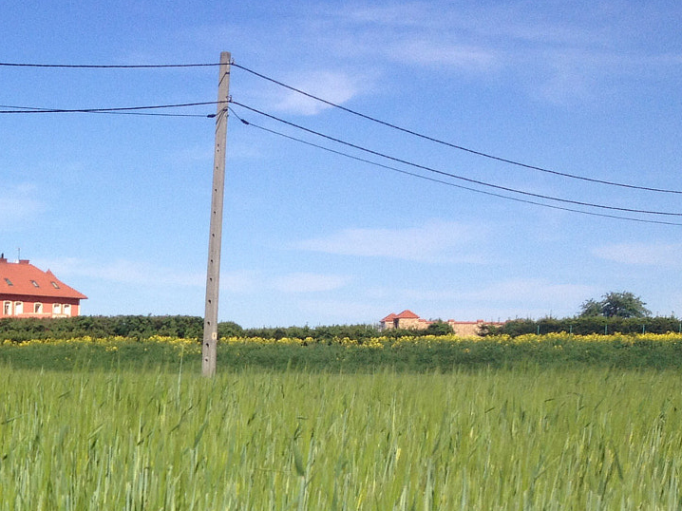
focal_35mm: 78
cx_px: -55
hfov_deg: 23.6
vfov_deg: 18.2
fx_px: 1536
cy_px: 552
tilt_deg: -9.2
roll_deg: -1.3
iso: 50
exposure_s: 1/2045
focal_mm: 4.28
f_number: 2.4
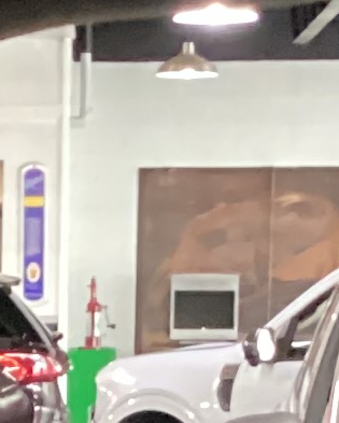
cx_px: -127
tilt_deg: -14.3
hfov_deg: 6.1
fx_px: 3144
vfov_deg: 7.2
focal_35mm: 251
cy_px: 1009
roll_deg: -0.1
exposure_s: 1/24
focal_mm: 3.3
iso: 800
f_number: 2.4
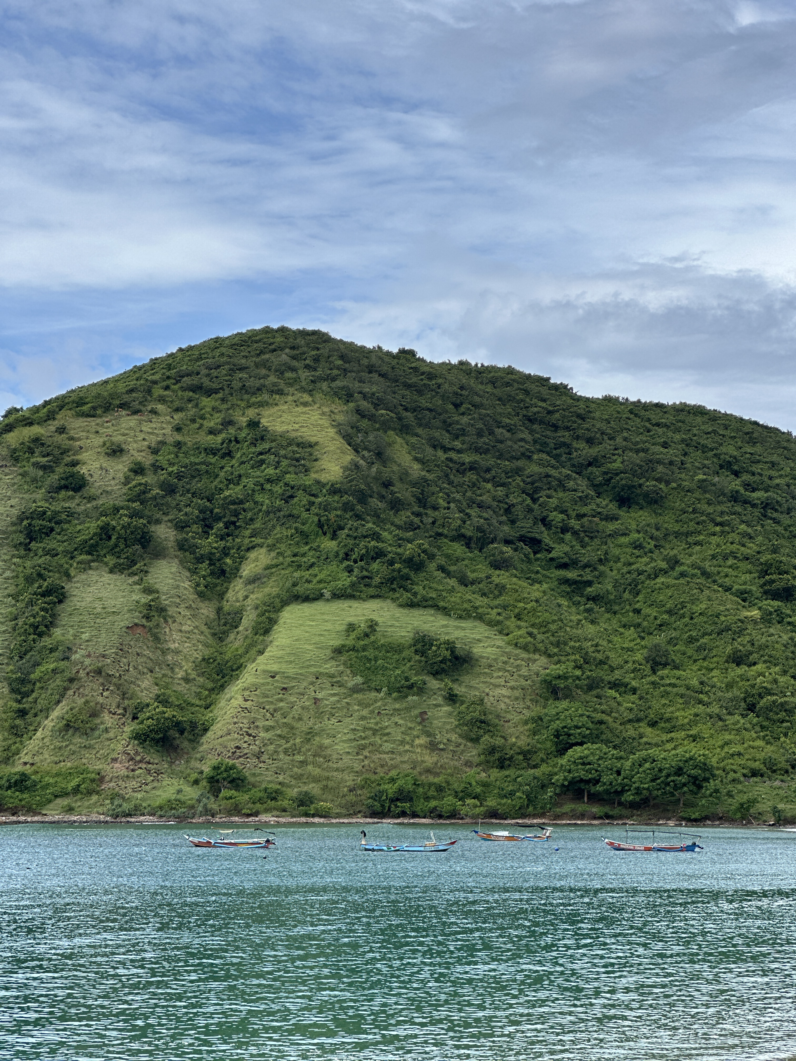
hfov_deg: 19.1
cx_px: 398
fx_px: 2361
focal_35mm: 77
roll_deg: -0.9
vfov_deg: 25.3
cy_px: 530
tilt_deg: +8.2
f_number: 2.8
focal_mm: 9
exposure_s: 1/732
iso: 32
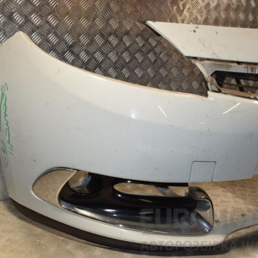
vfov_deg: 39.2
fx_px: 363
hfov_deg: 39.2
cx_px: 128
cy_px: 131
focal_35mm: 43
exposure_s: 1/200
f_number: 8
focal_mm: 22
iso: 800
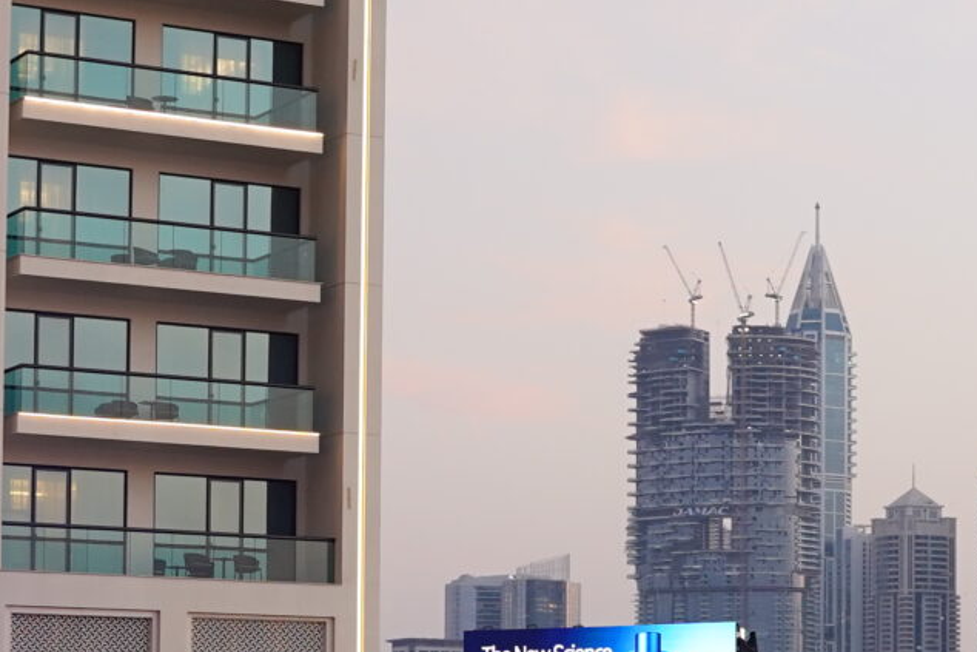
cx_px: 777
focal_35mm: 113
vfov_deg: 11.9
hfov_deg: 17.9
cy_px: 721
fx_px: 3067
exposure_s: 1/250
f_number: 2.8
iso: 1000
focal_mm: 28
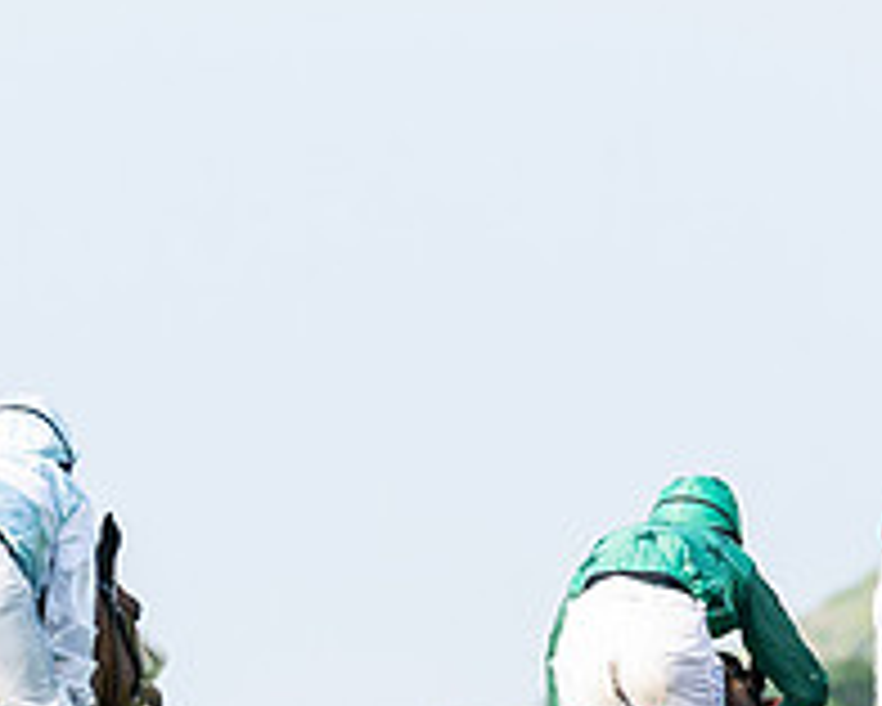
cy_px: 849
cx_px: 733
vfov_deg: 2.2
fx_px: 18125
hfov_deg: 2.8
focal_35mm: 694
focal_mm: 200
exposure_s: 1/1250
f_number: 5
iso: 400
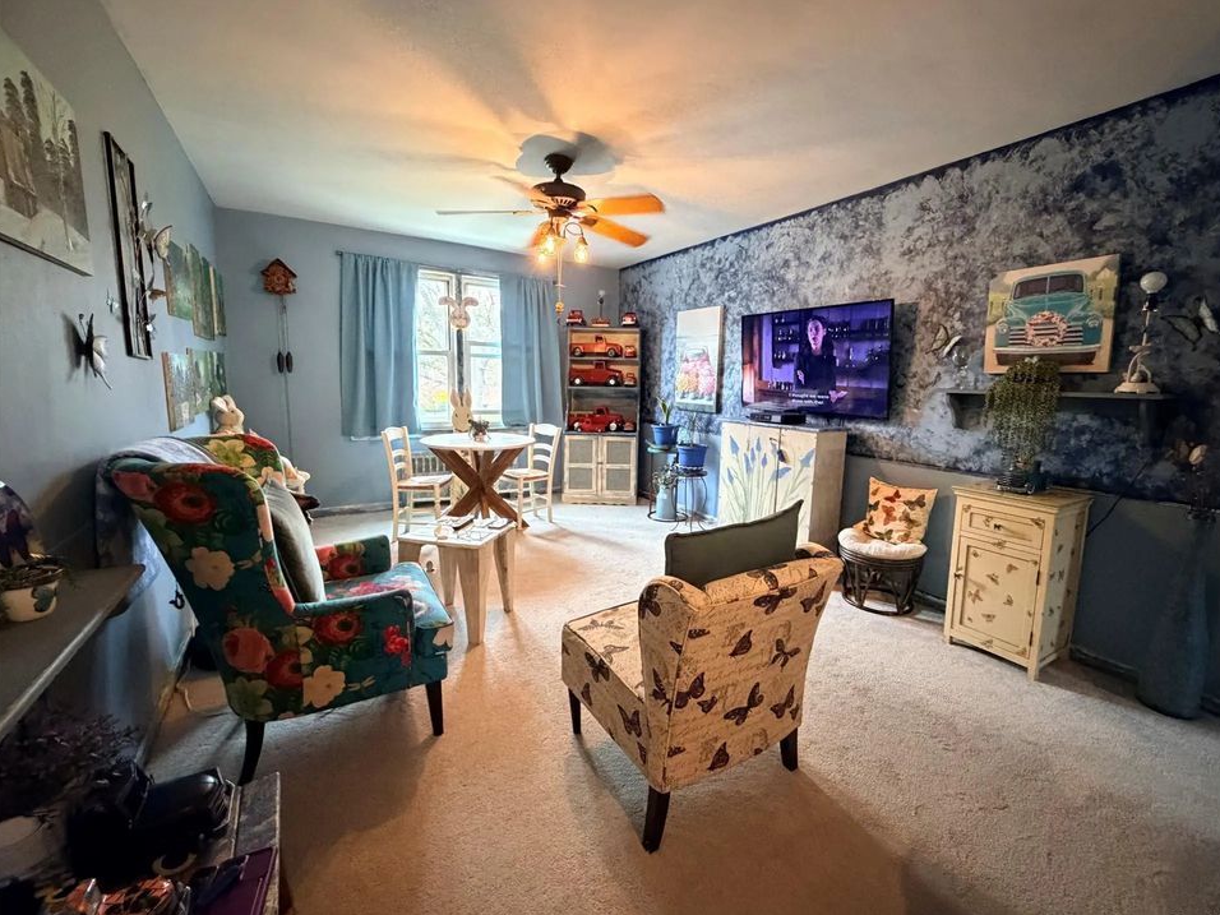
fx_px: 529
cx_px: 646
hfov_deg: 98.1
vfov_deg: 81.7
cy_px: 448
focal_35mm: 15
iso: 1000
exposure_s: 1/40
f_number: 2.2
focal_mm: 2.22
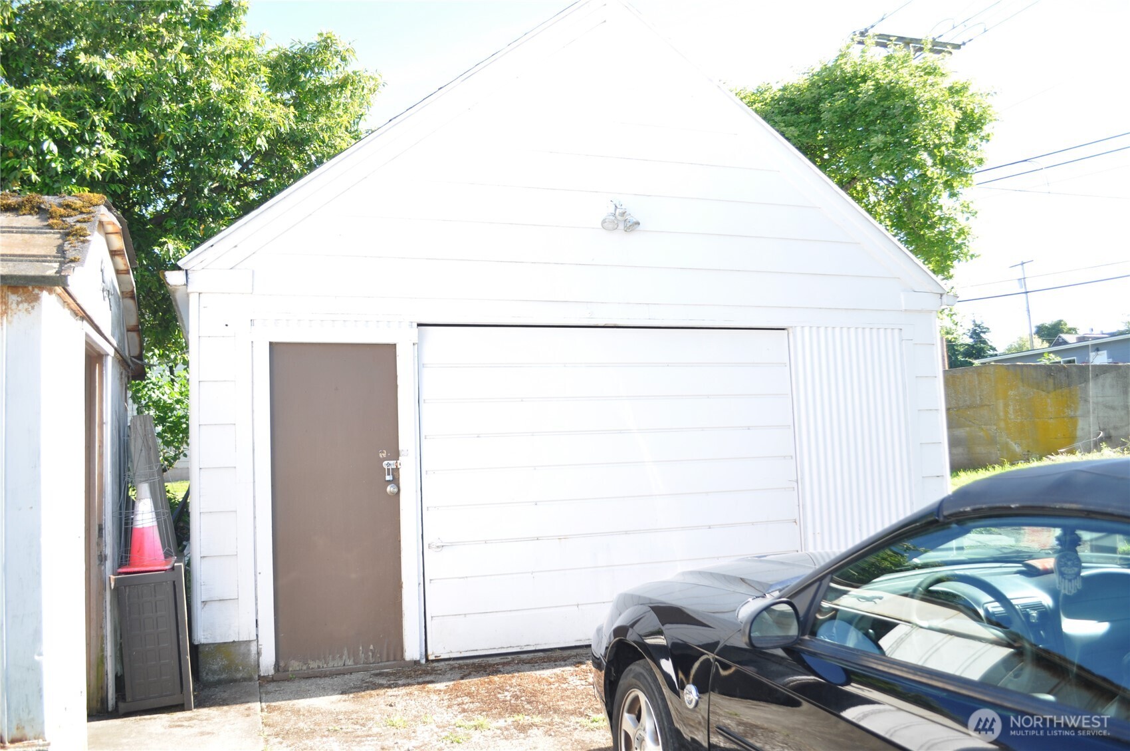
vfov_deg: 43.5
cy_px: 376
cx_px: 565
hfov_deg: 62.0
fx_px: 940
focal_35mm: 30
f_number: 13
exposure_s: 1/200
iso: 200
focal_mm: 20
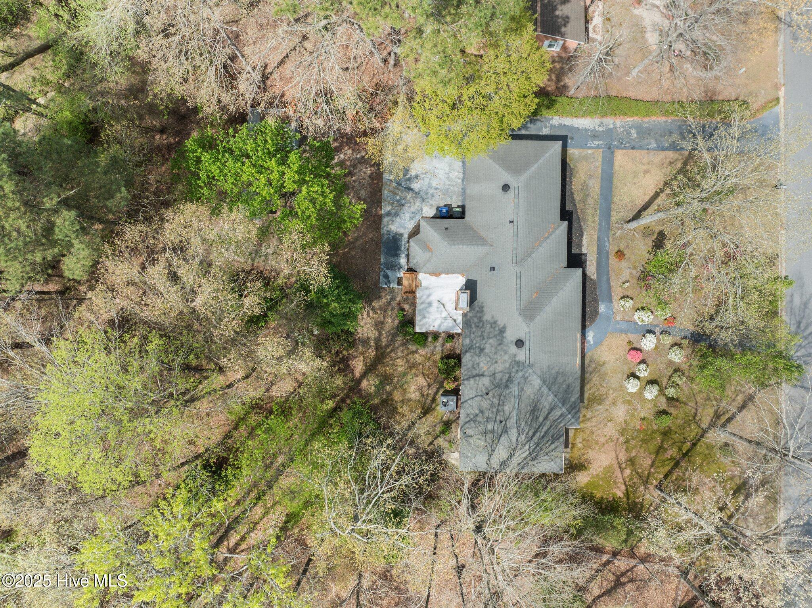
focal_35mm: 24
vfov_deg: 56.8
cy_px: 304
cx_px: 406
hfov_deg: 71.6
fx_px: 563
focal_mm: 12.29
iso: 100
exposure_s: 1/1000
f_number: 2.8
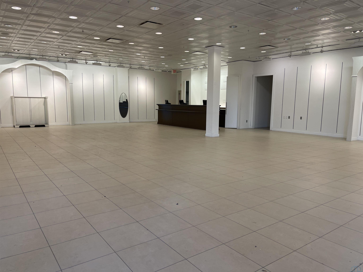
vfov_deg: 53.1
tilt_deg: -8.1
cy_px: 136
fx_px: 273
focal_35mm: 26
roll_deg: -1.0
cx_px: 182
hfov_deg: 67.3
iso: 32
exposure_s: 1/130
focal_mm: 5.1
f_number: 1.6
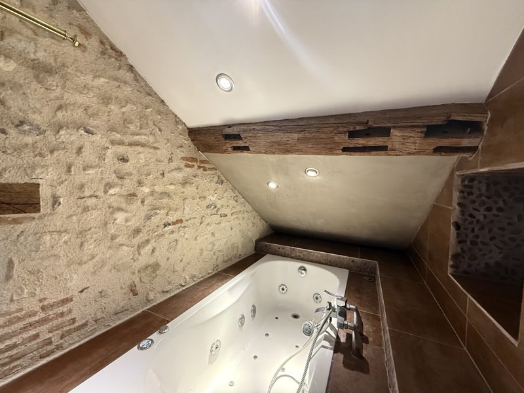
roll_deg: -1.5
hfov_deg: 102.1
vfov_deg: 85.7
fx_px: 212
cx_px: 262
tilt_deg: -3.6
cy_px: 196
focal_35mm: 14
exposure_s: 1/50
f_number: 2.2
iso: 640
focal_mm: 2.22
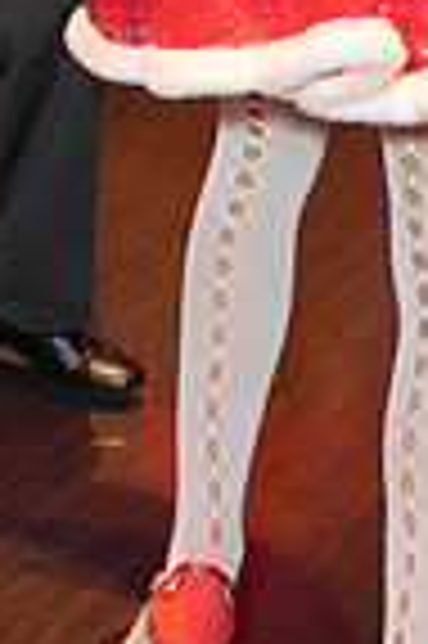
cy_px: -338
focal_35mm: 138
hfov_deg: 9.9
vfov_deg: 13.9
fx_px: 2467
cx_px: 205
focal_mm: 34
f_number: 4
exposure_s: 1/200
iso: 4000
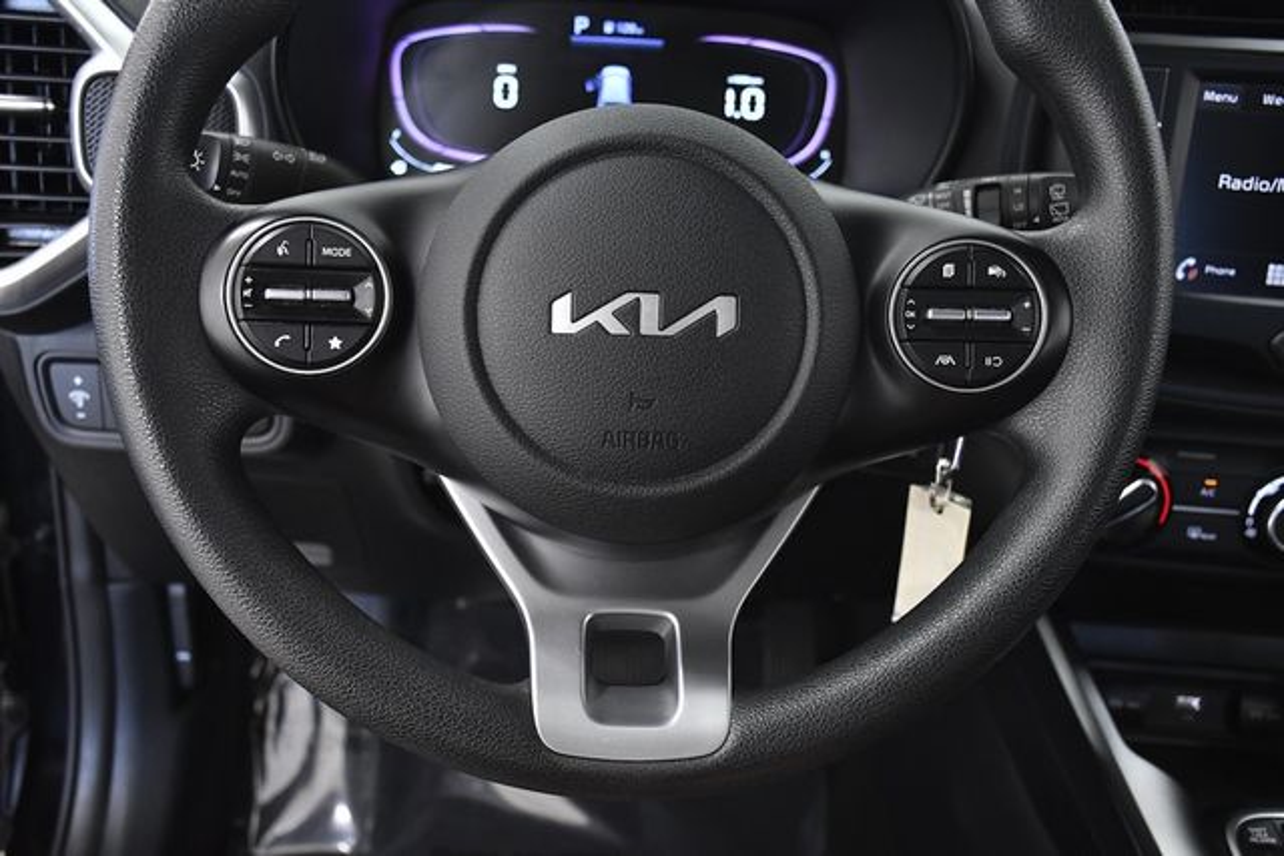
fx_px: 1284
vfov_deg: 36.9
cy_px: 428
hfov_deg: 53.1
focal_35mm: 36
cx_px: 642
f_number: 4.5
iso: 2500
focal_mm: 24
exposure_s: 1/200
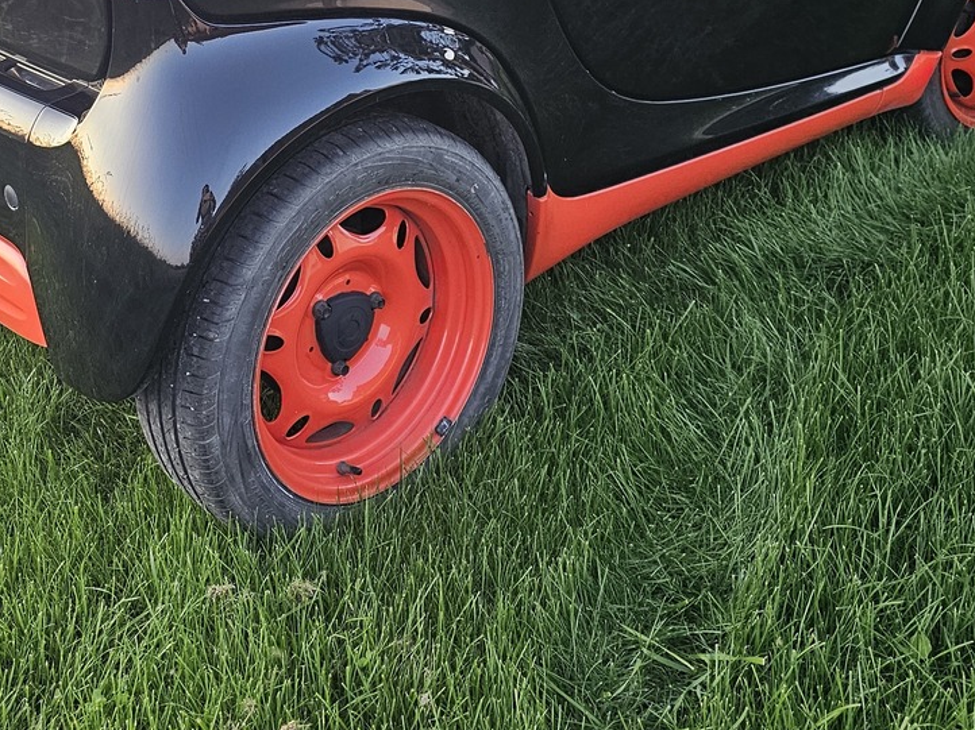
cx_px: 271
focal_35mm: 51
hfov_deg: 36.8
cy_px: -5
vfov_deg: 26.9
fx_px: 1436
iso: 320
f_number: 1.7
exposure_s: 1/100
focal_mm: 6.3
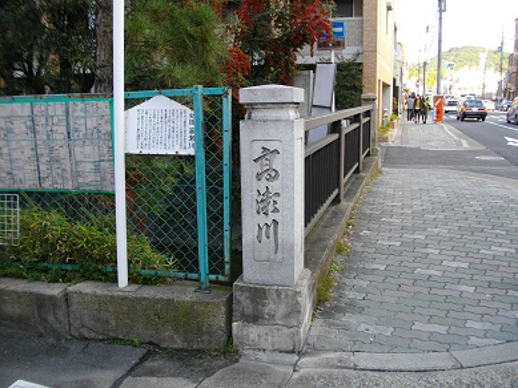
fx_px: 479
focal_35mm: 32
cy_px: 194
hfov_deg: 56.8
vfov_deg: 44.2
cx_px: 259
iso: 100
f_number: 2.9
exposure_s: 1/125
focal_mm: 5.7
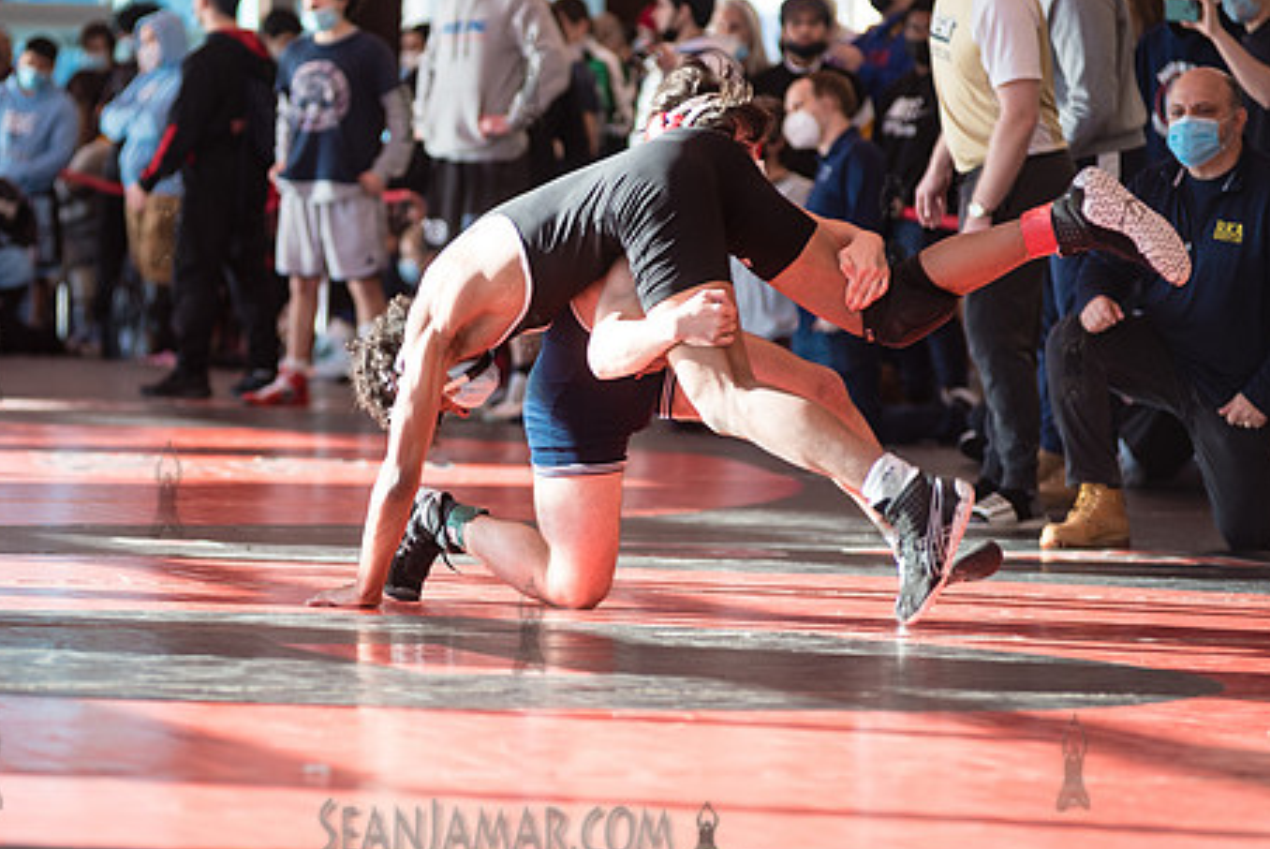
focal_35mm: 218
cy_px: 353
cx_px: 528
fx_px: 7695
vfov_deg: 6.3
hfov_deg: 9.4
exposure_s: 1/400
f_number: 4
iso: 400
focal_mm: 170
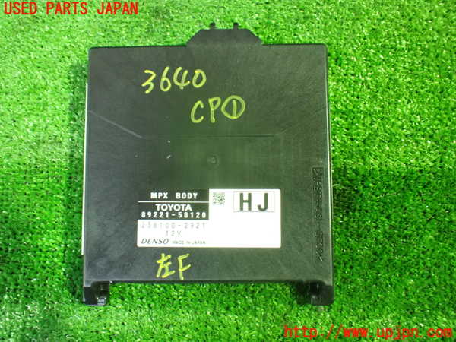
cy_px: 171
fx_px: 395
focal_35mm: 30
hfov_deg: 60.0
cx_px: 228
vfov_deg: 46.8
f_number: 2.3
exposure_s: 1/30
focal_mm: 5.4
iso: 1250
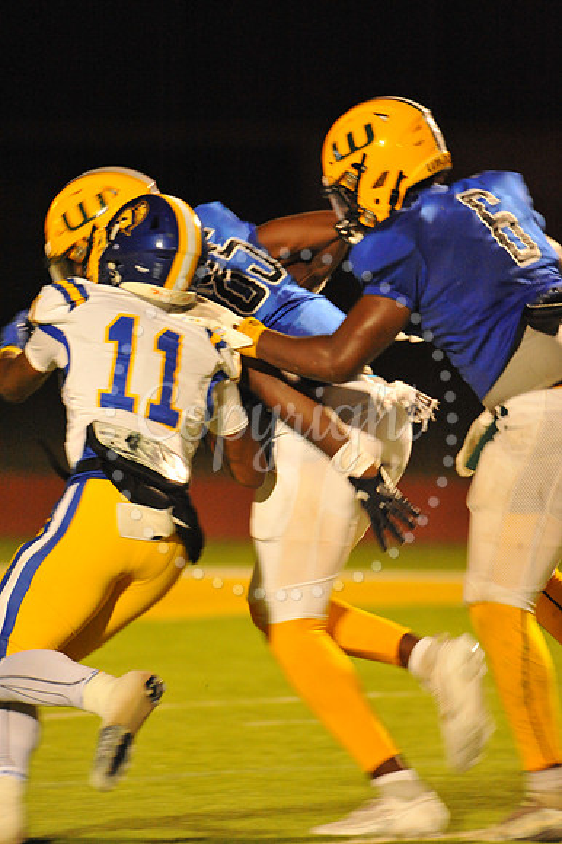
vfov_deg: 3.4
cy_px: 422
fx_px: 14066
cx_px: 281
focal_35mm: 600
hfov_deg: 2.3
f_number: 6.3
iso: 6400
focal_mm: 600
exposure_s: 1/160
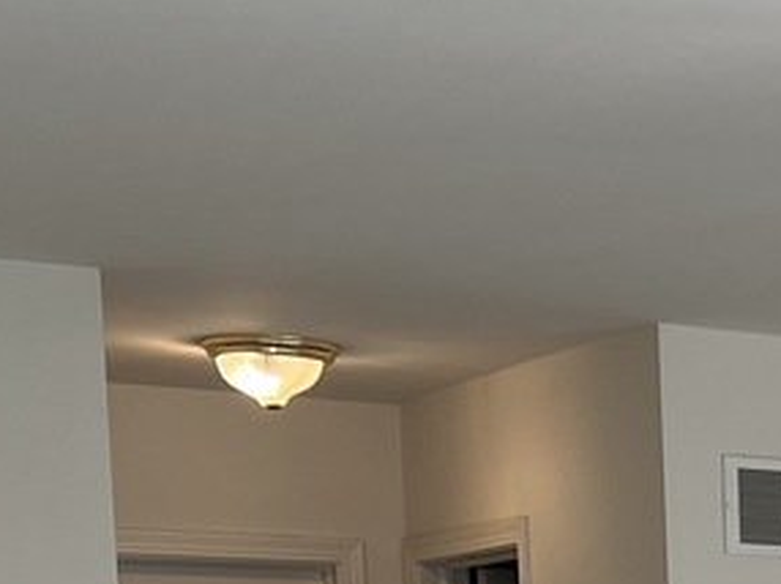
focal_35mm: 131
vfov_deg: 10.4
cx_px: 1275
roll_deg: -0.4
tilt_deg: -8.7
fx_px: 2953
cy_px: 1182
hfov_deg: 13.9
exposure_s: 1/120
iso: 40
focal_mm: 5.7
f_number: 1.5
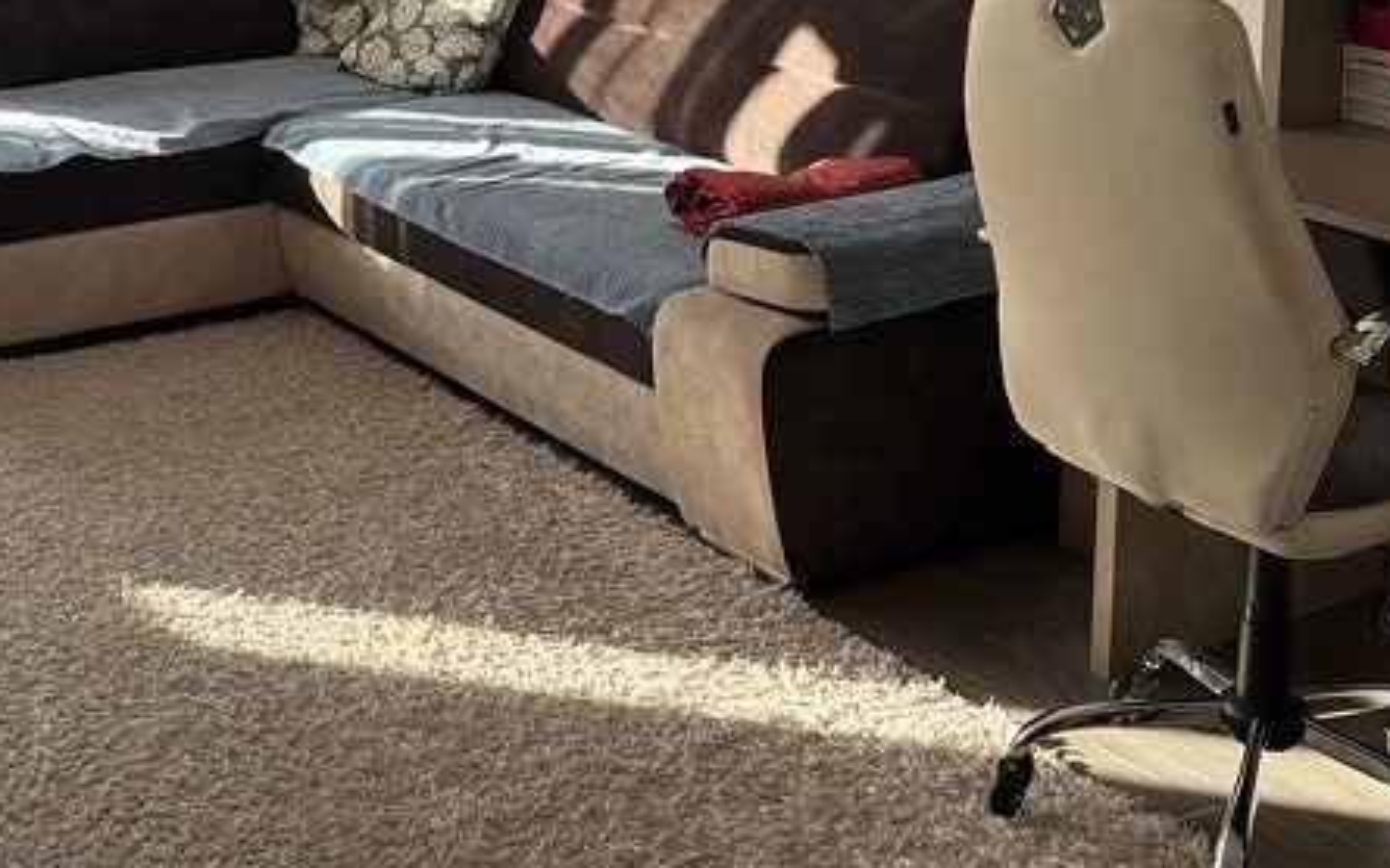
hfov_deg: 32.8
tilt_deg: -6.3
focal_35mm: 62
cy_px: -131
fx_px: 2348
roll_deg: -0.5
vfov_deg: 19.9
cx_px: 497
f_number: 1.6
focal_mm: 5.96
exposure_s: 1/121
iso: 40
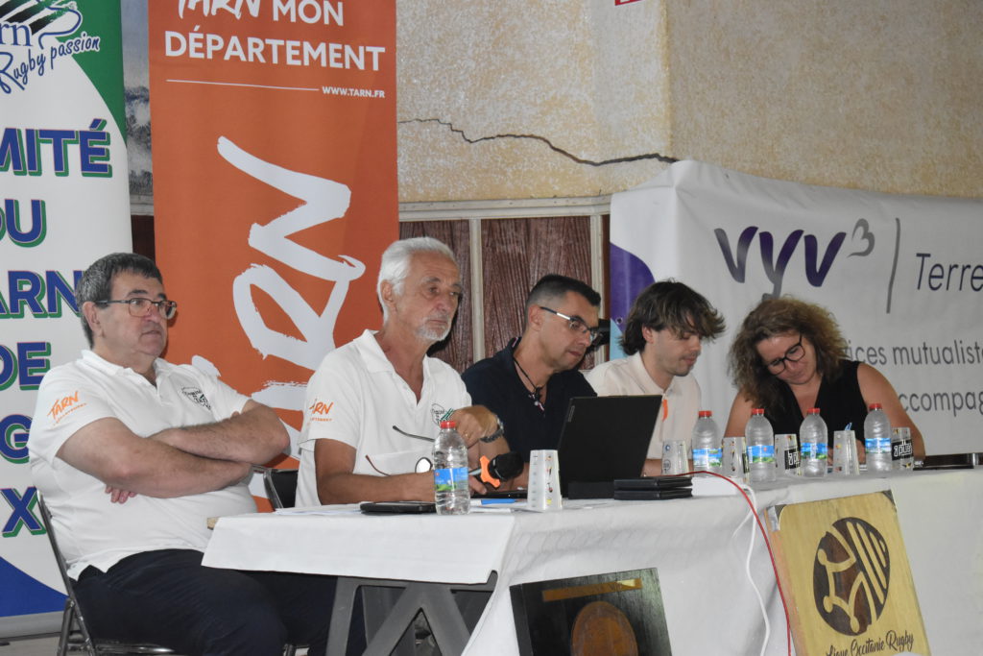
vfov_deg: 16.6
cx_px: 492
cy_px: 328
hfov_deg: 24.6
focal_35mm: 82
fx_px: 2253
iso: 3600
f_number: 5.6
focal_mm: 55
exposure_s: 1/60
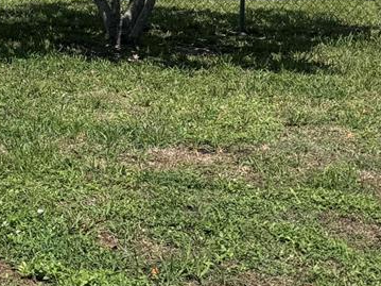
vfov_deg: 13.3
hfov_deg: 15.3
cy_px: -92
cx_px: -349
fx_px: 1177
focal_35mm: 107
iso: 80
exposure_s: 1/7937
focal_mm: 6.76
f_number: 1.78
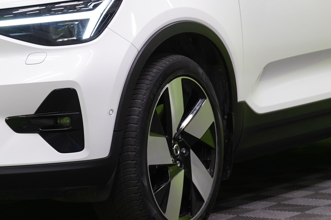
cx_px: 93
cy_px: 4
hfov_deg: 13.0
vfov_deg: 8.6
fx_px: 1452
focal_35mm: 158
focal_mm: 54
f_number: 5
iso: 400
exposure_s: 1/30
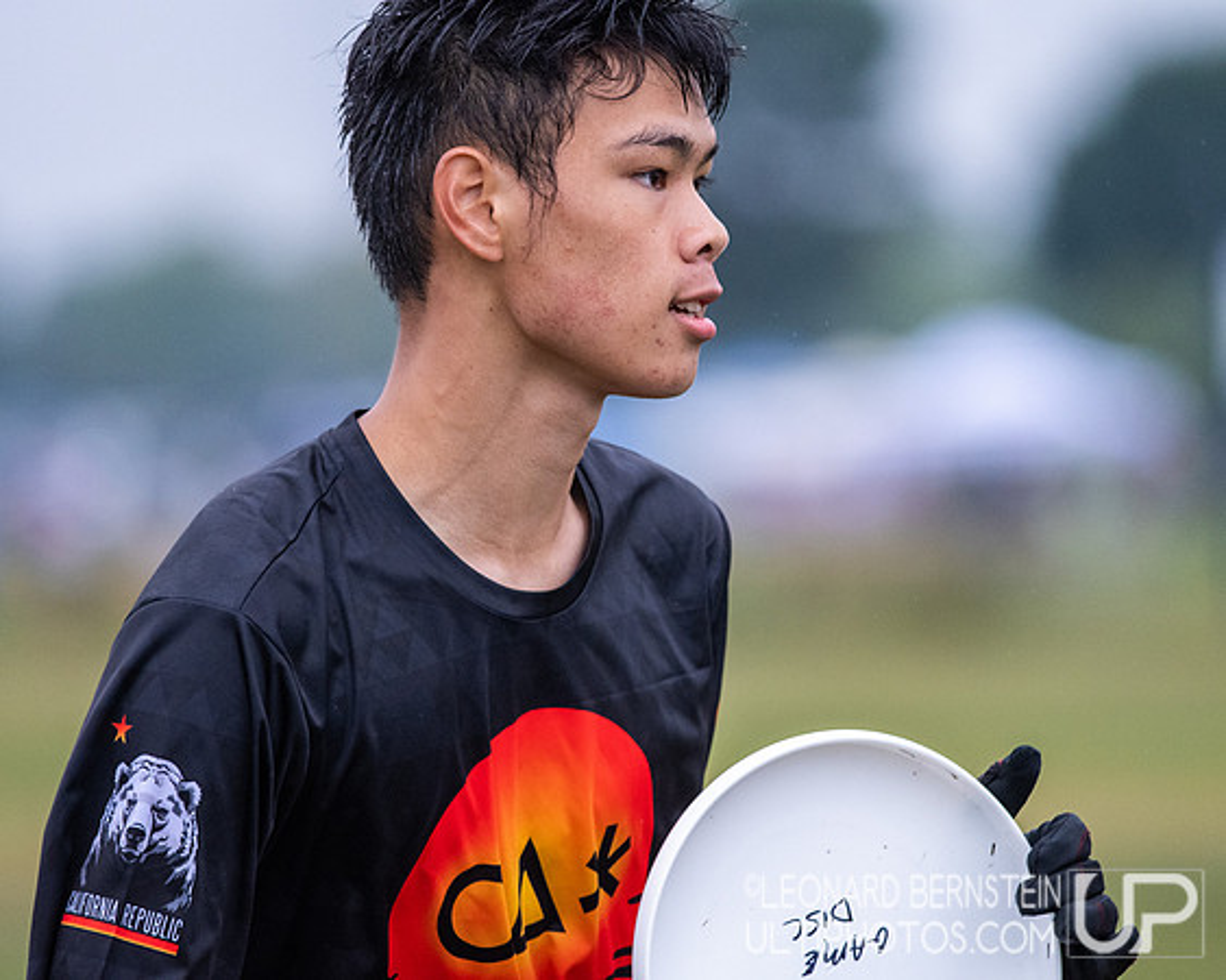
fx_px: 18383
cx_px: 608
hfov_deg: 3.8
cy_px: 490
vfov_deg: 3.1
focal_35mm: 507
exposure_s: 1/2000
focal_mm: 300
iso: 1600
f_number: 4
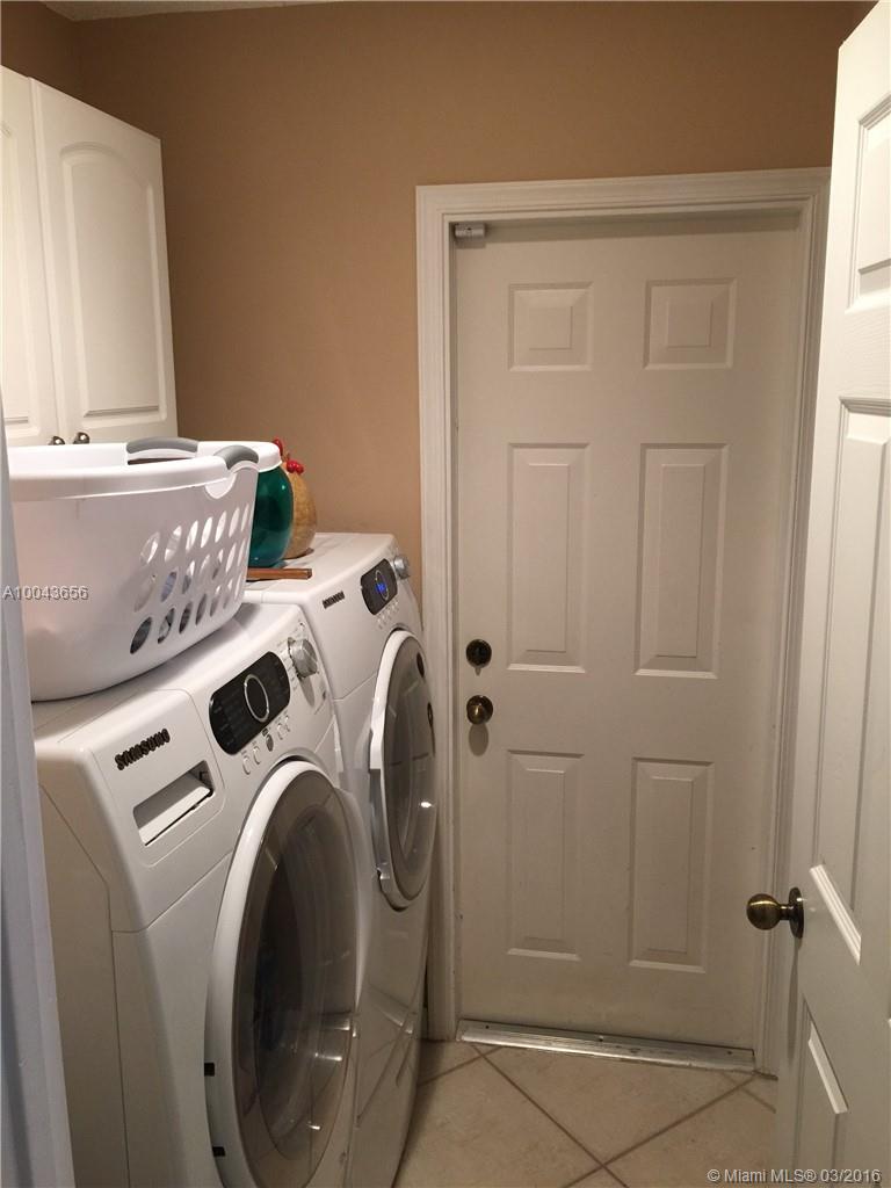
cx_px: 446
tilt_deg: -11.0
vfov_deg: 61.7
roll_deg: +1.0
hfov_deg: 48.2
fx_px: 995
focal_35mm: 29
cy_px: 594
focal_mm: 4.15
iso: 64
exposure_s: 1/15
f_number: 2.2
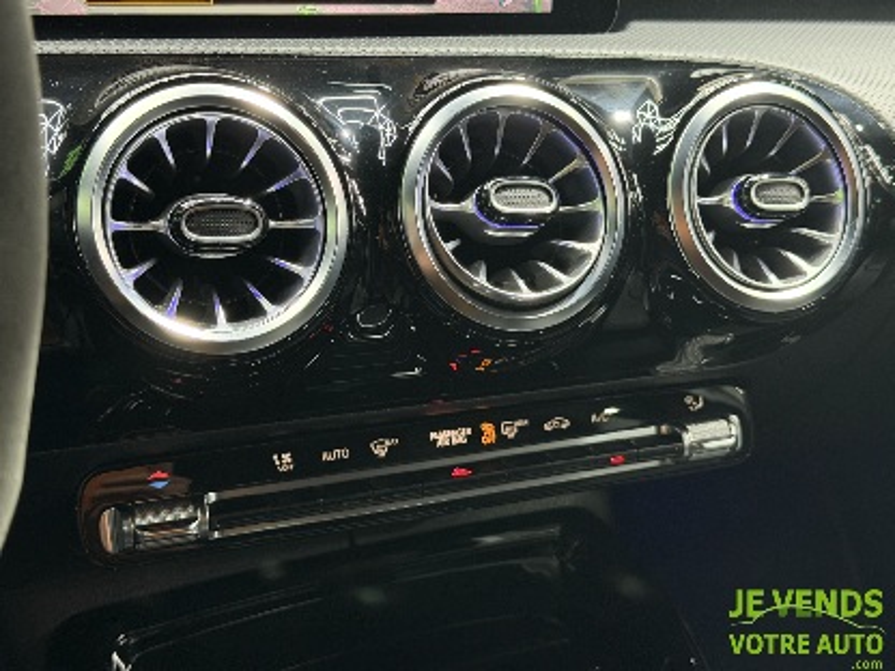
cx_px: 448
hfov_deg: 39.7
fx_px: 1241
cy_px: 336
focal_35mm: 48
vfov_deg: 30.3
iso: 500
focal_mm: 6.76
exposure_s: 1/33
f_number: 1.78
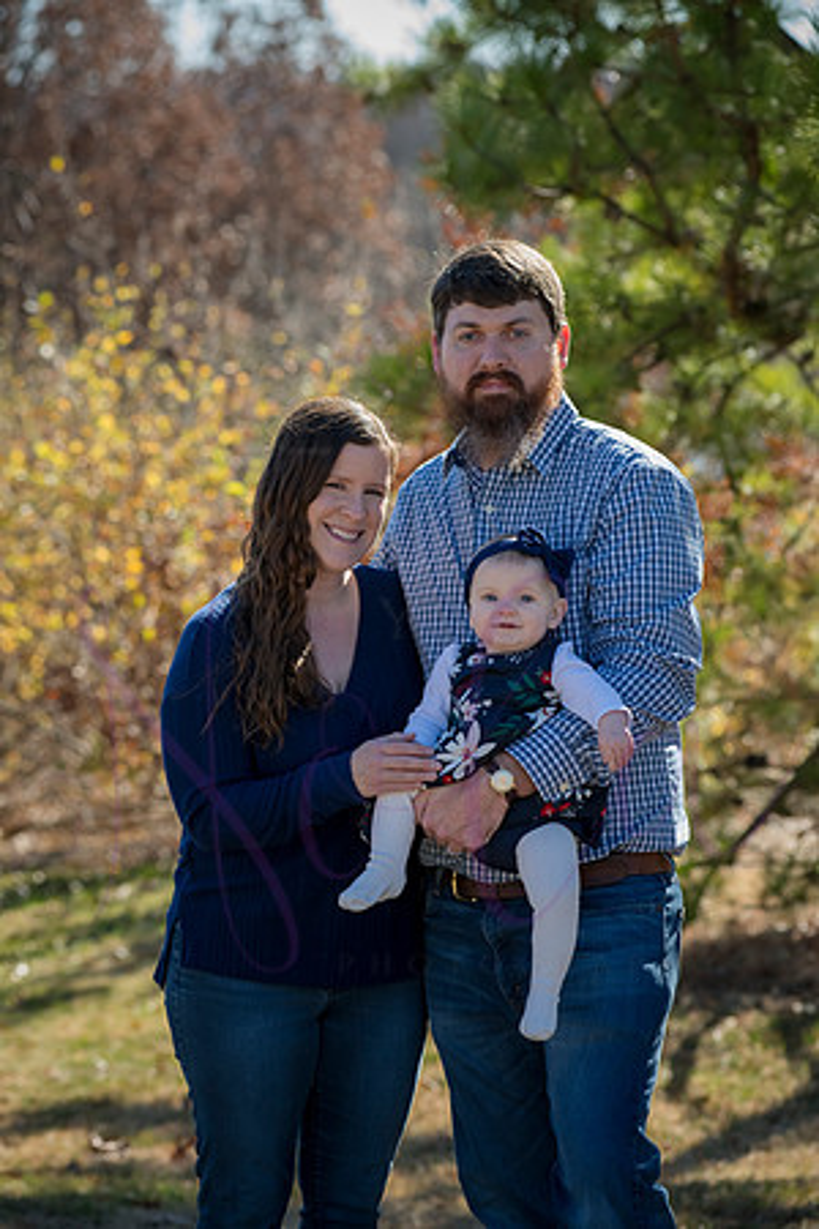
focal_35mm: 112
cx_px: 410
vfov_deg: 18.3
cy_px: 614
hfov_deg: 12.2
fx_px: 3822
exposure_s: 1/640
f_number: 5.6
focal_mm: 112
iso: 400
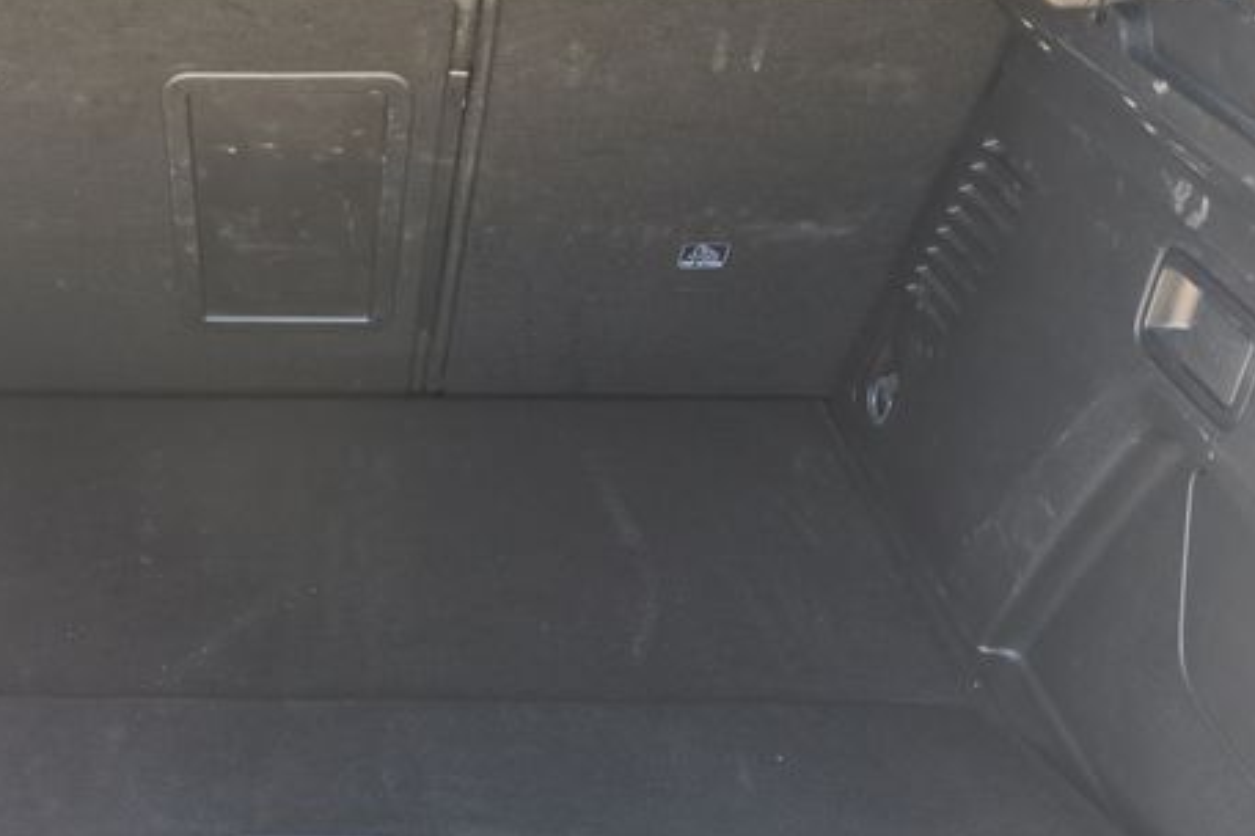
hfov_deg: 44.2
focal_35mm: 42
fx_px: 1464
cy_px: 522
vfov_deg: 31.8
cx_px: 250
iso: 250
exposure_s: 1/50
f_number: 1.65
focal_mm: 6.14
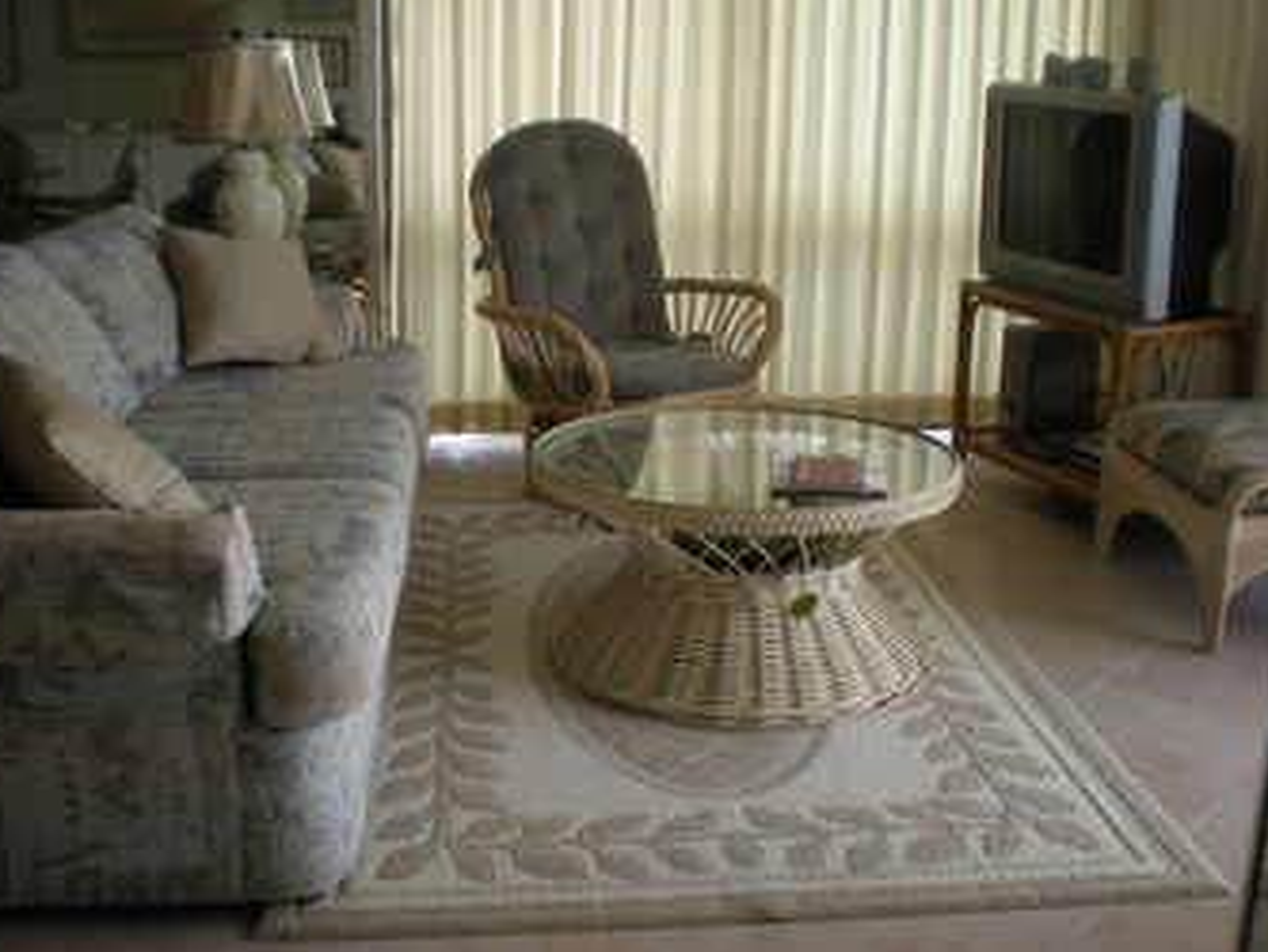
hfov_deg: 44.8
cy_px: 430
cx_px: 644
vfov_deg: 34.3
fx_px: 1539
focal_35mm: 42
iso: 64
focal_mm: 6.3
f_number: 3.1
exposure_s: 1/99.4
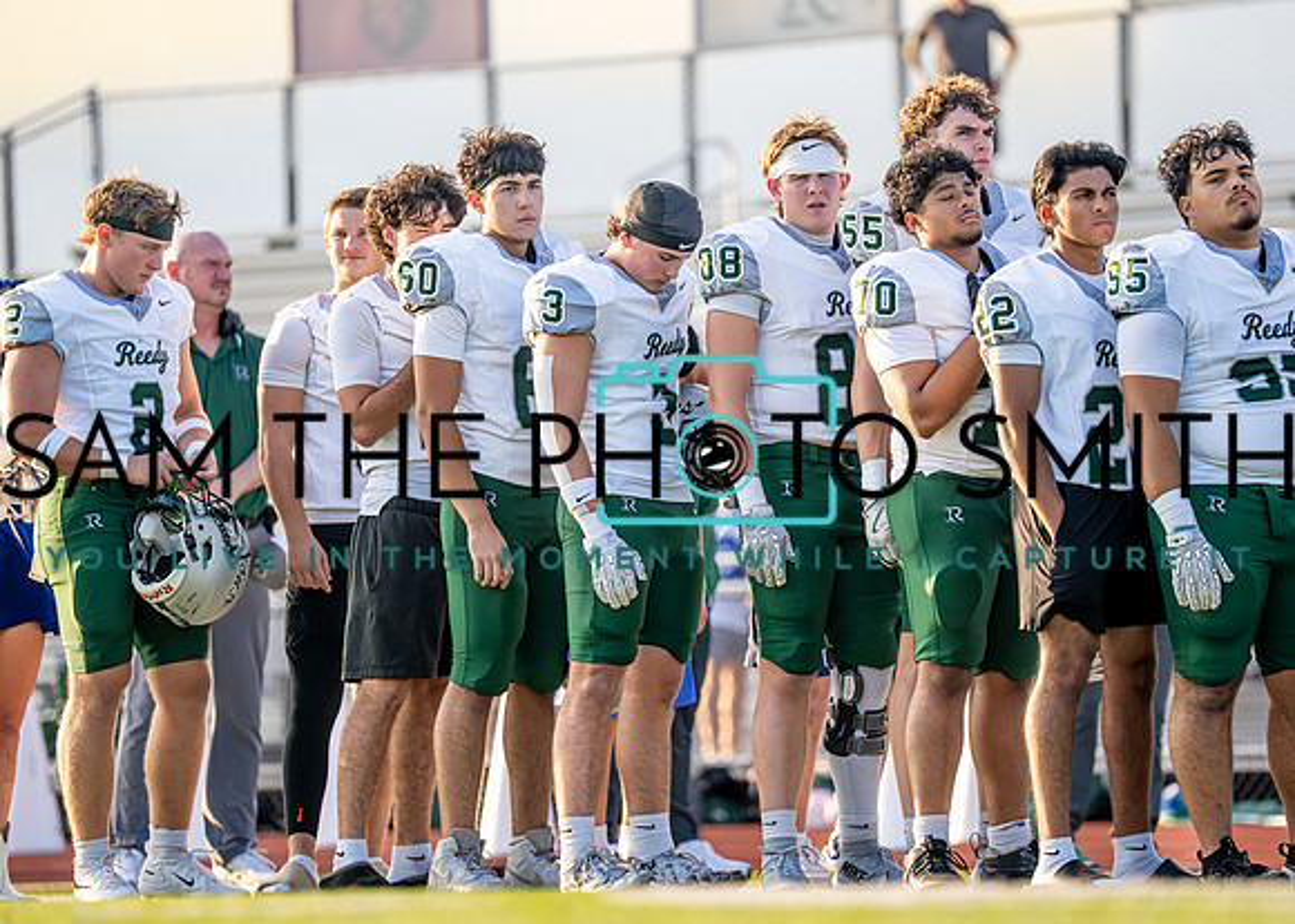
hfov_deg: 9.4
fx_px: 7907
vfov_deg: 6.7
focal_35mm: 215
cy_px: 433
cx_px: 694
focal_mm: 178
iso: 320
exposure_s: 1/2000
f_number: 2.8
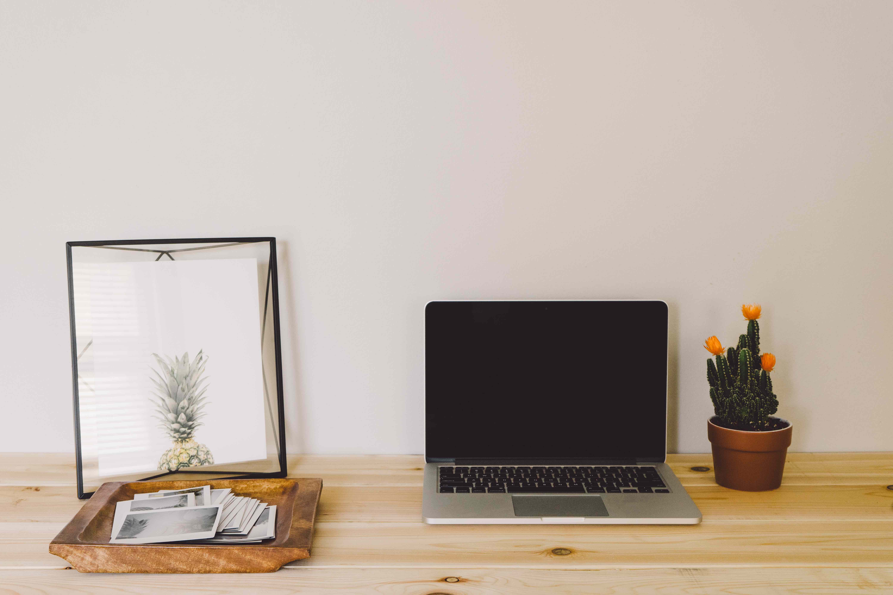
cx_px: 446
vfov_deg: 30.5
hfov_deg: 44.5
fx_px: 1091
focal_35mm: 44
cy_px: 298
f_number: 7.1
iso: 1600
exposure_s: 1/100
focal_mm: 44
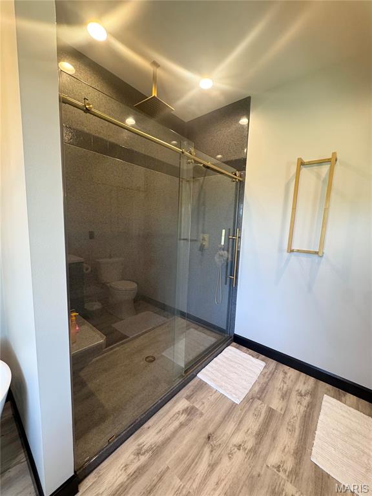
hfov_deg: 85.7
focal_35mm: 14
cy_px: 248
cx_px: 186
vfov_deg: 102.1
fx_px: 201
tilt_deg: -6.6
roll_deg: -1.7
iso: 250
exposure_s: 1/60
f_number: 2.2
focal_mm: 2.22
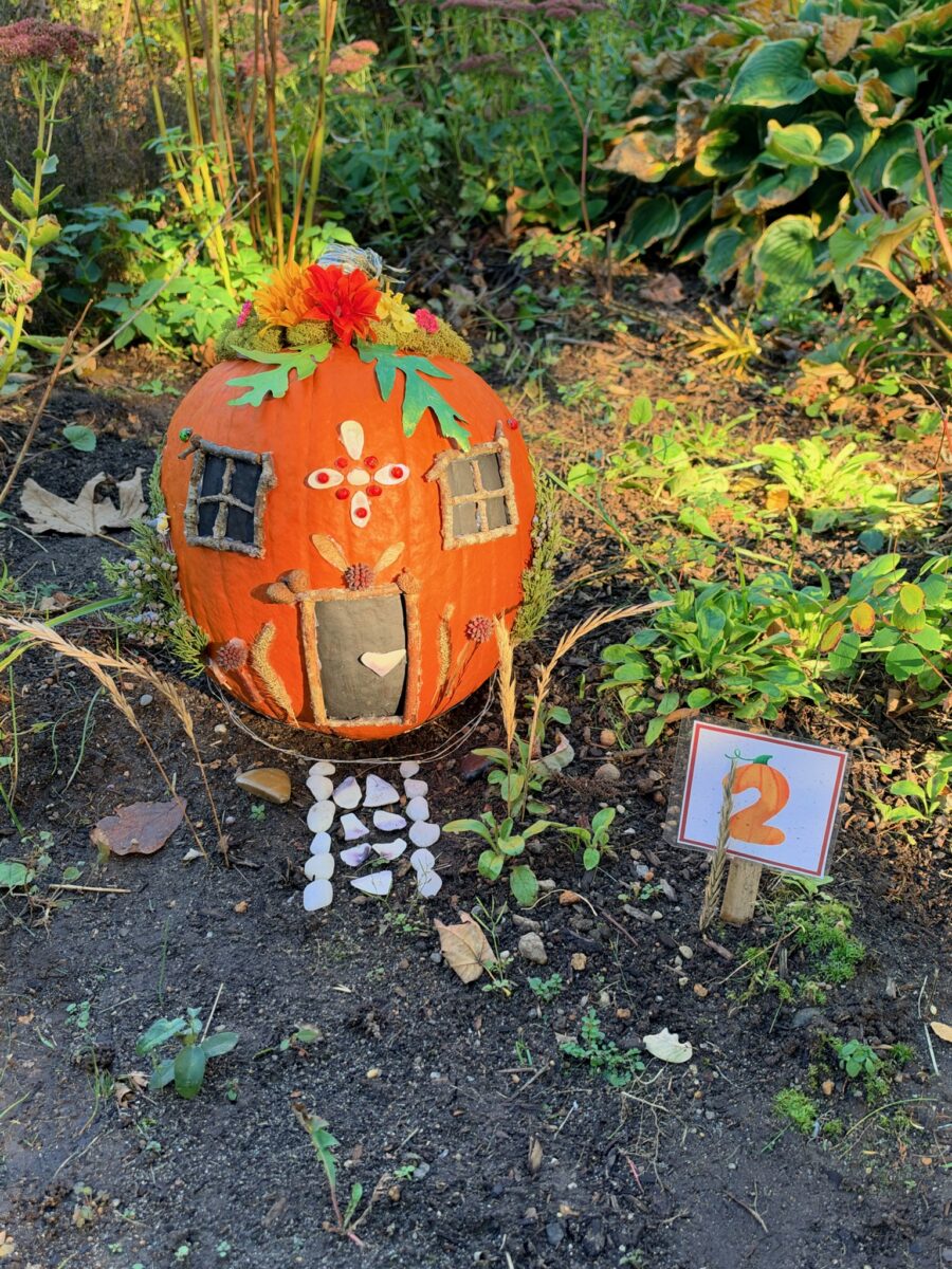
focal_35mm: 35
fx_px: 1283
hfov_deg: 40.7
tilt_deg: -22.5
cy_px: 634
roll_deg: -3.1
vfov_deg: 52.6
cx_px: 476
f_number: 1.8
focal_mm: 6.93
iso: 64
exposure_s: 1/173
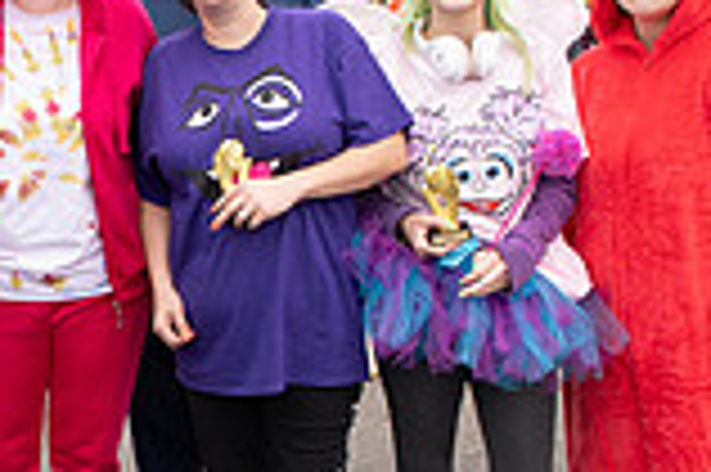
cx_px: -180
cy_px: 265
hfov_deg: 21.2
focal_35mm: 88
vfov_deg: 15.5
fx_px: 1736
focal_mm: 24
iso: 640
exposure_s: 1/200
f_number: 7.1
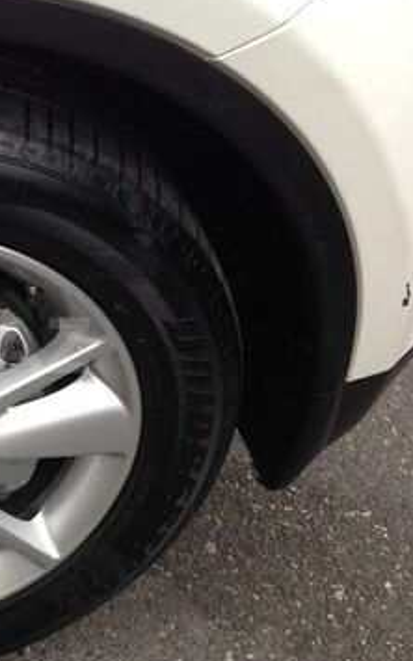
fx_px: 1170
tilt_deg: -38.2
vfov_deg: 31.5
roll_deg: -2.4
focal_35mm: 65
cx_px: -100
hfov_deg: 18.8
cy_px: 345
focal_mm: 4.12
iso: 64
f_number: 2.4
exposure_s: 1/120
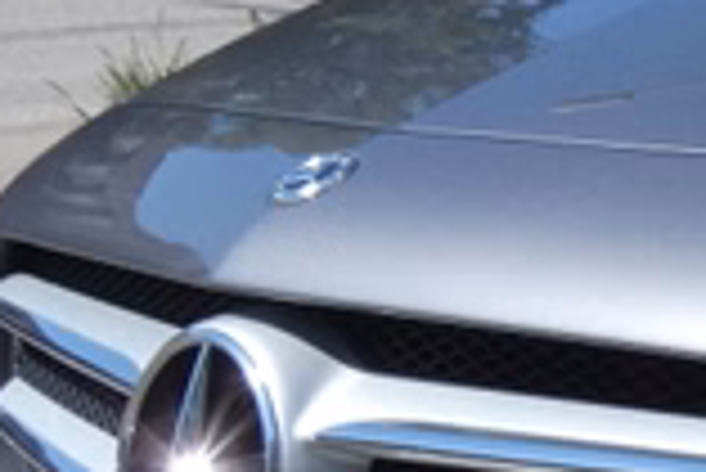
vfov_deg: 12.9
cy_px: 315
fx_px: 2081
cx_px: 1210
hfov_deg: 16.6
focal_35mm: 106
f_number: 3.2
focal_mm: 3.6
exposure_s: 1/1000
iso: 80
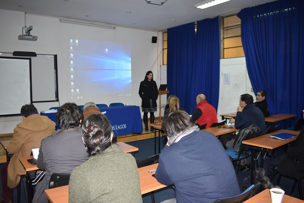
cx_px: 152
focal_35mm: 27
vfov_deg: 48.0
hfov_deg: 67.3
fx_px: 228
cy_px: 102
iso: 800
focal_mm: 18
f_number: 4
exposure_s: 1/60
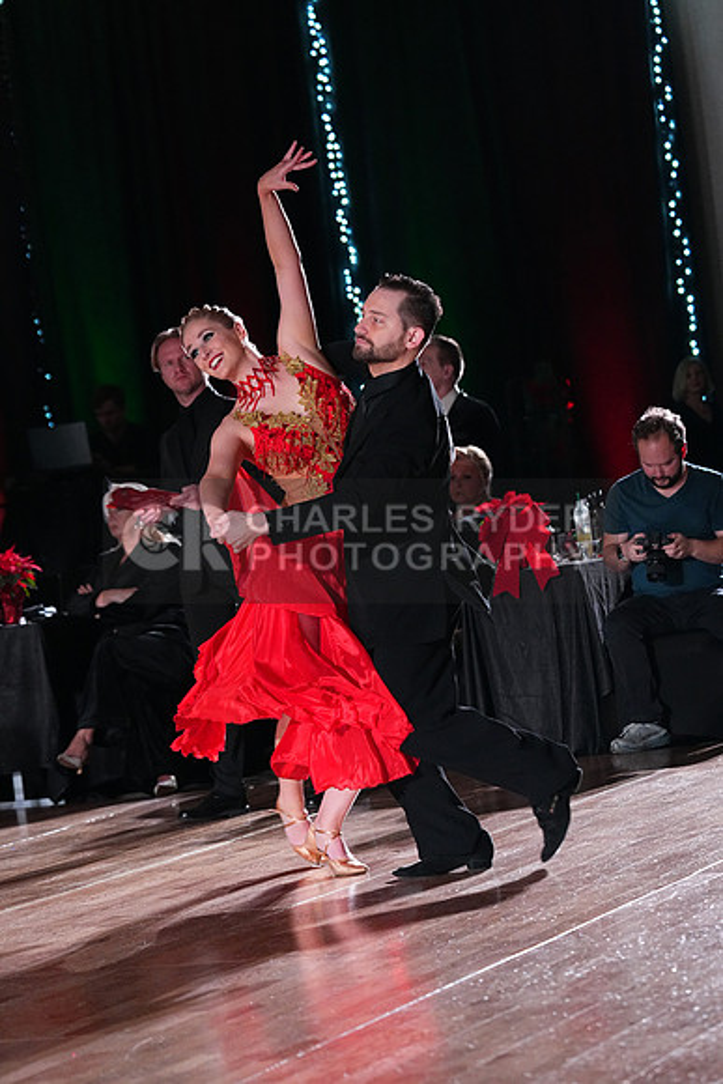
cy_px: 542
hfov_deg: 10.6
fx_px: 3914
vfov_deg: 15.8
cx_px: 362
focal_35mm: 130
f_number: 4.5
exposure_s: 1/400
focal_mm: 130
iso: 6400
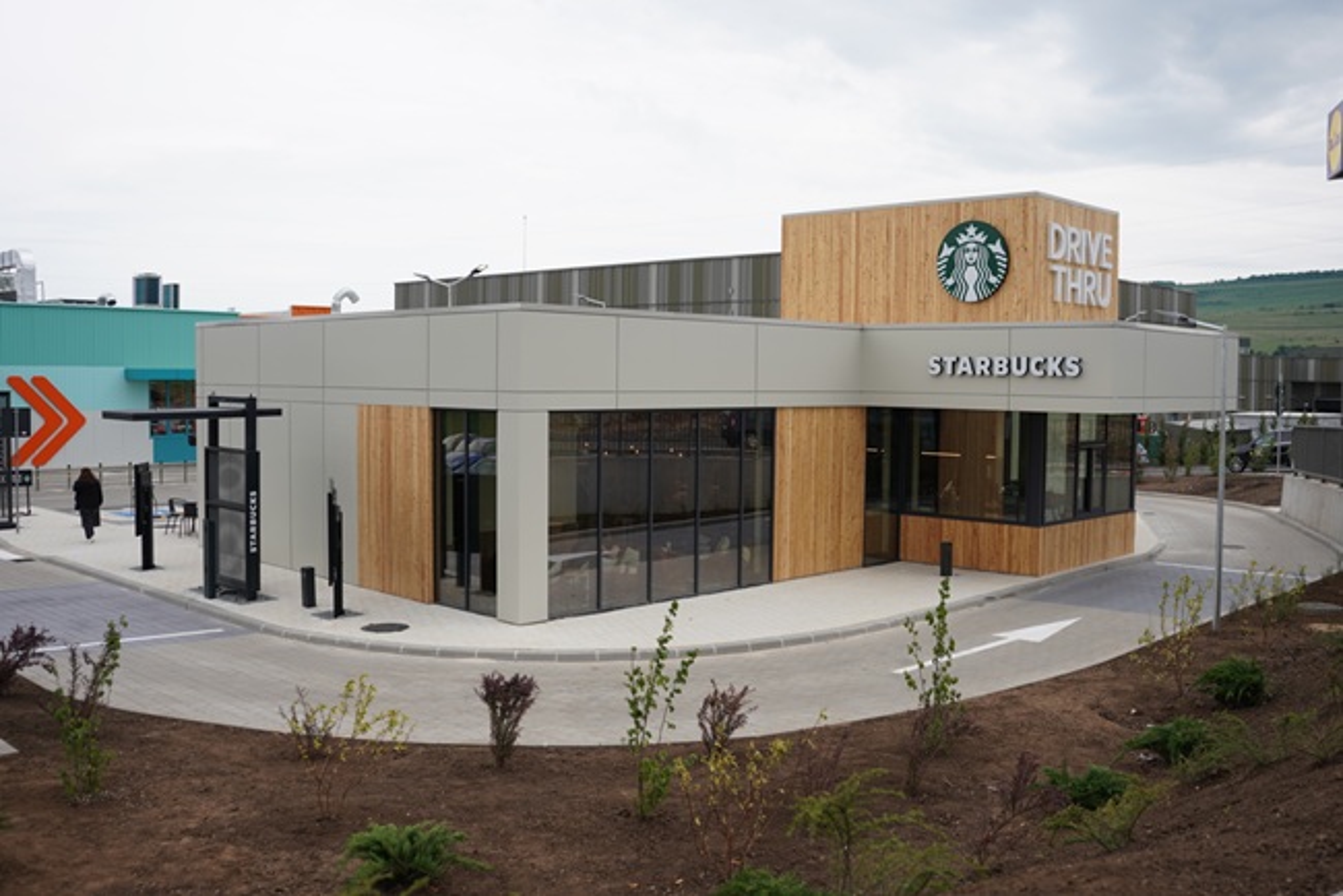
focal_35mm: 35
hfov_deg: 54.4
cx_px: 672
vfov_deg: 37.9
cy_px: 448
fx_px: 1306
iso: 100
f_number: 2.5
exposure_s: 1/1250
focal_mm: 35
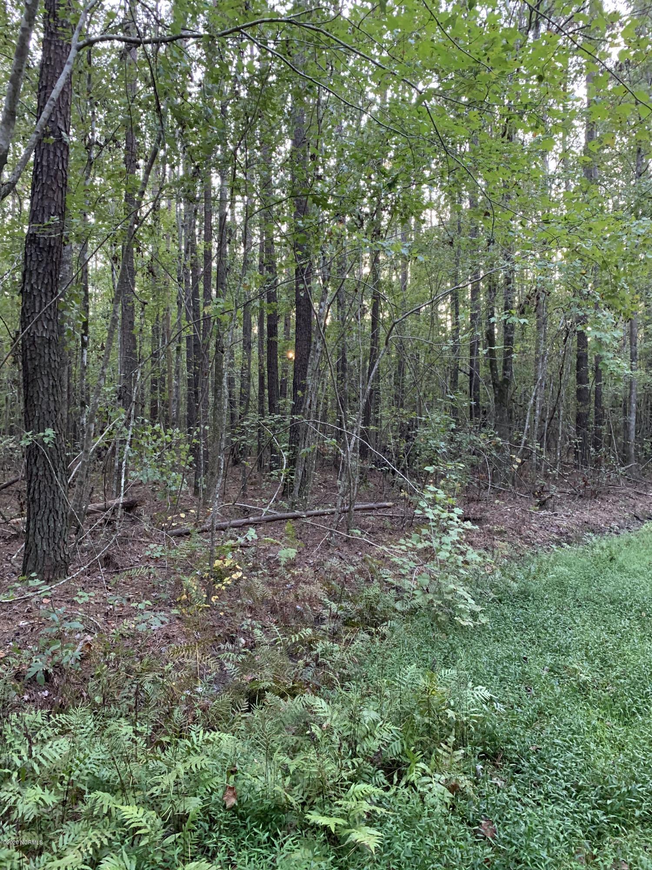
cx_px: 326
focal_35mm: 26
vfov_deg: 67.3
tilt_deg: +0.6
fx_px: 653
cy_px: 435
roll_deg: +0.1
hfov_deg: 53.1
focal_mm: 4.25
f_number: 1.8
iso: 250
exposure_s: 1/60
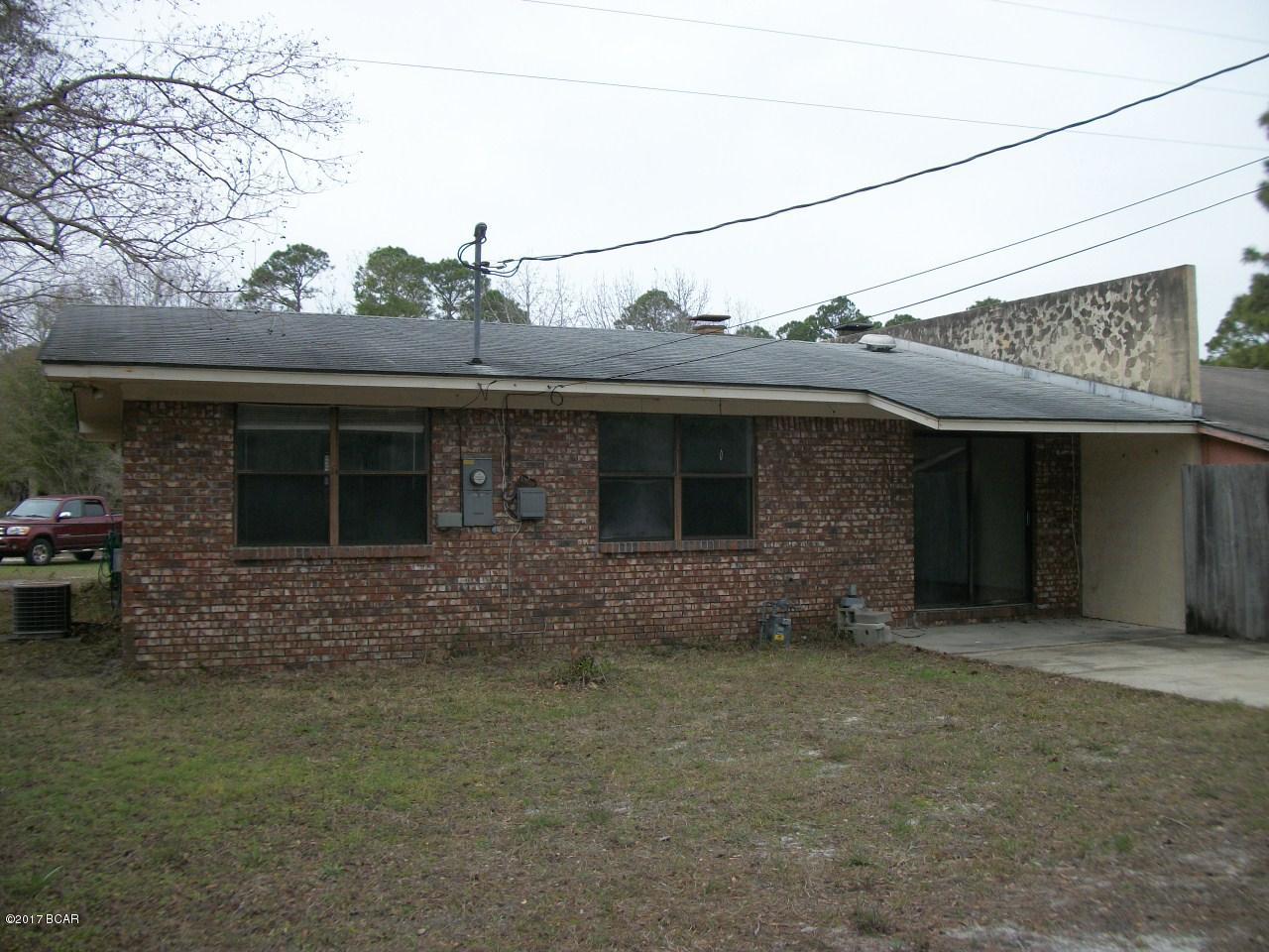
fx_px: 1173
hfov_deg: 56.8
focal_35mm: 32
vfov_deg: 44.2
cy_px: 476
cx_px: 634
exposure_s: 1/800
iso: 80
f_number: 2.9
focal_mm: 5.7
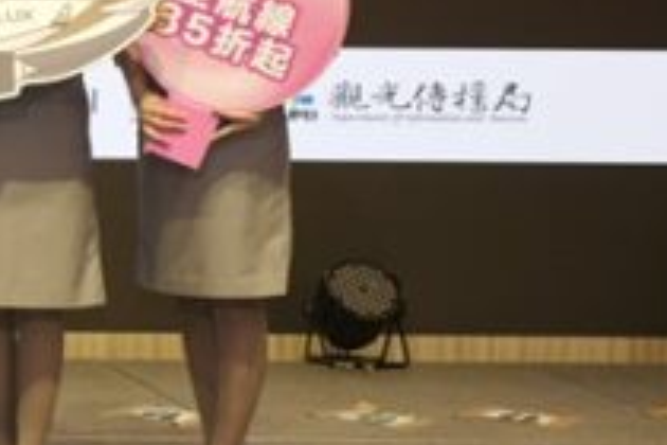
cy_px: -68
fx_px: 2890
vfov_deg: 8.7
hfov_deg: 11.4
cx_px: -823
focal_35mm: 156
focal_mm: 32
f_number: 3.5
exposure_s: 1/125
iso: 1250
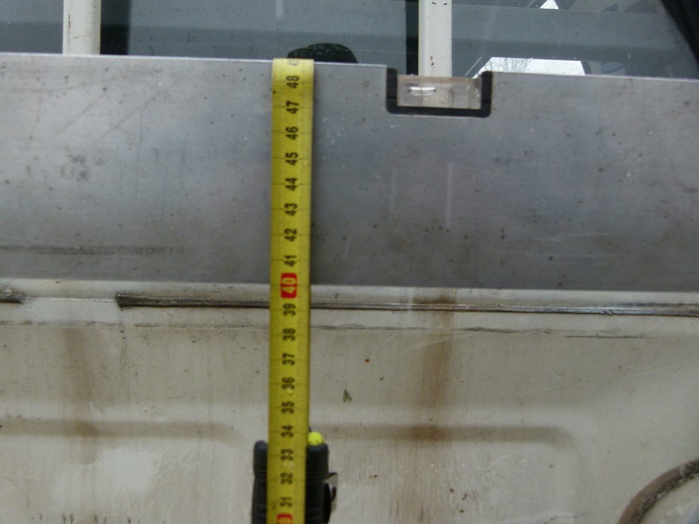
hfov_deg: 69.4
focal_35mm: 25
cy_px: 262
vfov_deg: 54.9
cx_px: 350
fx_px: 505
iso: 100
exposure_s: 1/80
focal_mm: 4.5
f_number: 2.8
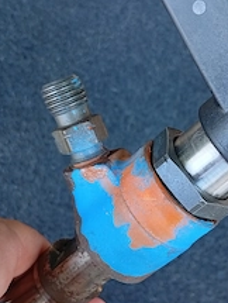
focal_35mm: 50
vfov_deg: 38.0
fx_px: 438
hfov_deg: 29.1
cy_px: 176
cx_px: 142
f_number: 1.8
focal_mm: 3.98
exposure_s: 1/50
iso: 163
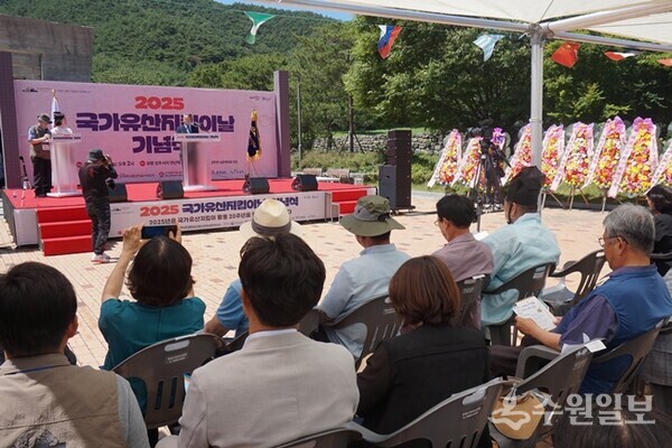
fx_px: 560
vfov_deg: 43.6
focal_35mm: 30
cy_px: 224
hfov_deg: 61.9
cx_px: 336
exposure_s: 1/250
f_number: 7.1
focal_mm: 20
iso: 100
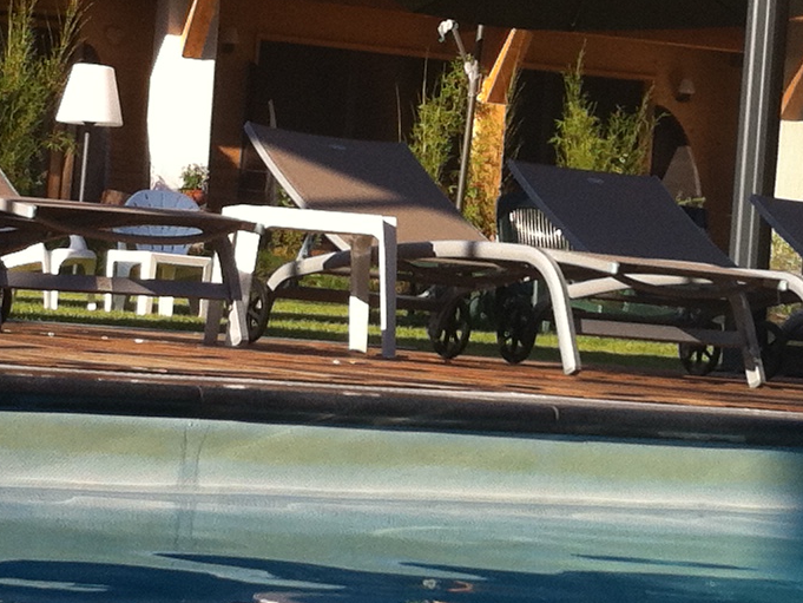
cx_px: 551
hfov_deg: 14.8
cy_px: 183
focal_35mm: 133
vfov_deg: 11.1
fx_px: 3086
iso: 80
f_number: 2.8
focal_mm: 3.85
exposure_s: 1/559
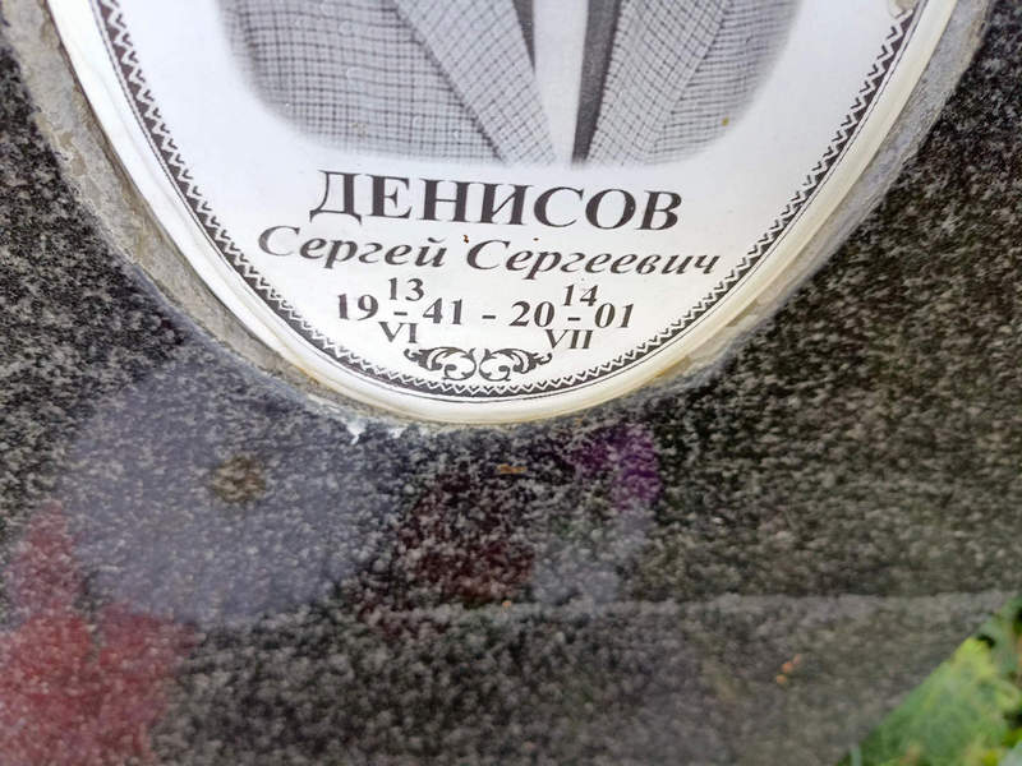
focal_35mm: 25
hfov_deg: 69.4
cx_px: 511
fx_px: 738
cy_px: 383
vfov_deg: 54.9
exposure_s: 1/100
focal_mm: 4.76
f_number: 1.69
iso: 233
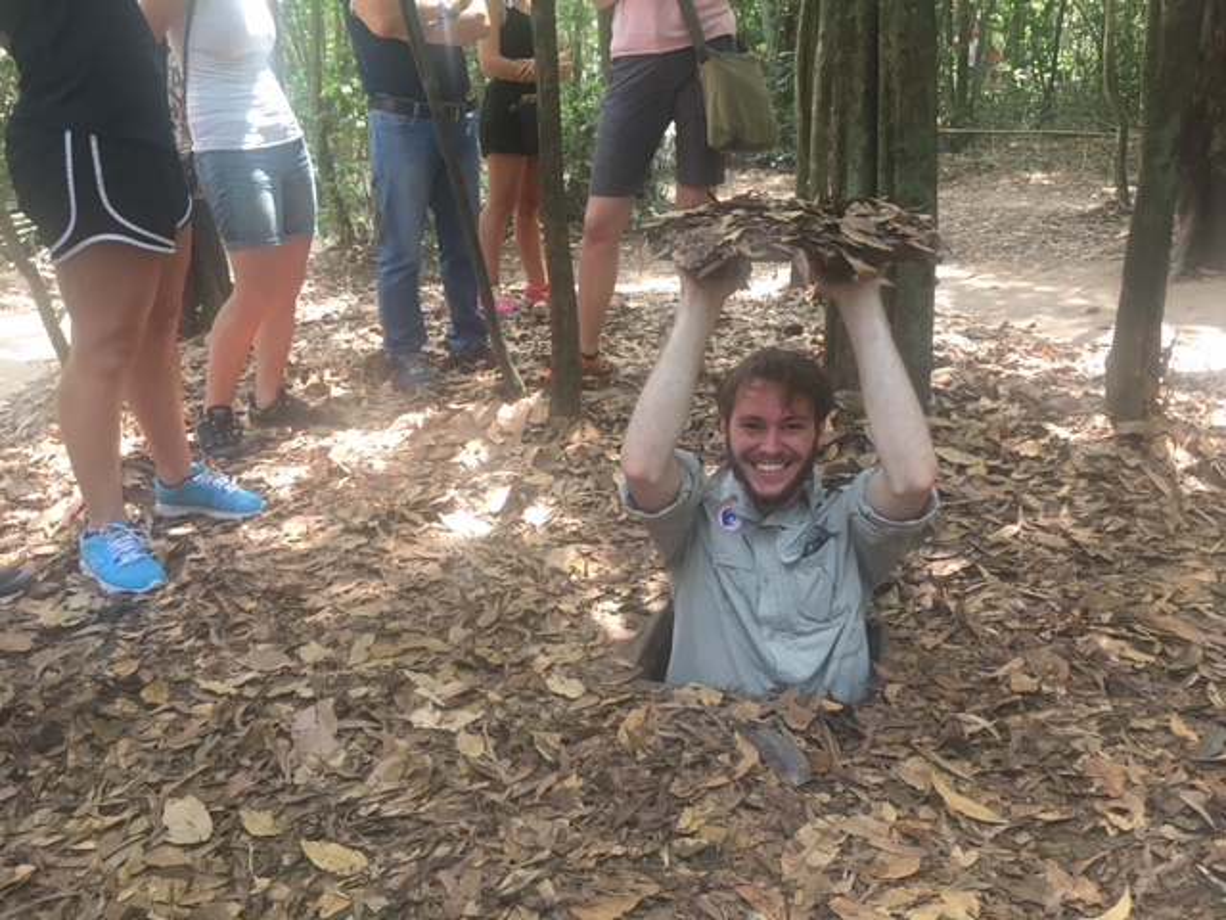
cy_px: 460
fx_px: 1027
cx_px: 613
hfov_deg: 61.7
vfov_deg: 48.2
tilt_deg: -20.9
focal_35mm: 29
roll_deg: +2.4
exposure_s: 1/33
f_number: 2.2
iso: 40
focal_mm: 4.15
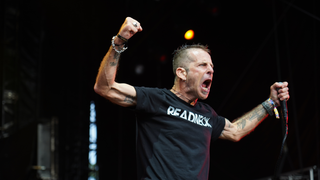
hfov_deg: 19.3
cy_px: 81
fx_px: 942
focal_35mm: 111
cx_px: 159
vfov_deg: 10.9
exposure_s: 1/125
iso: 400
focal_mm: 105
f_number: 4
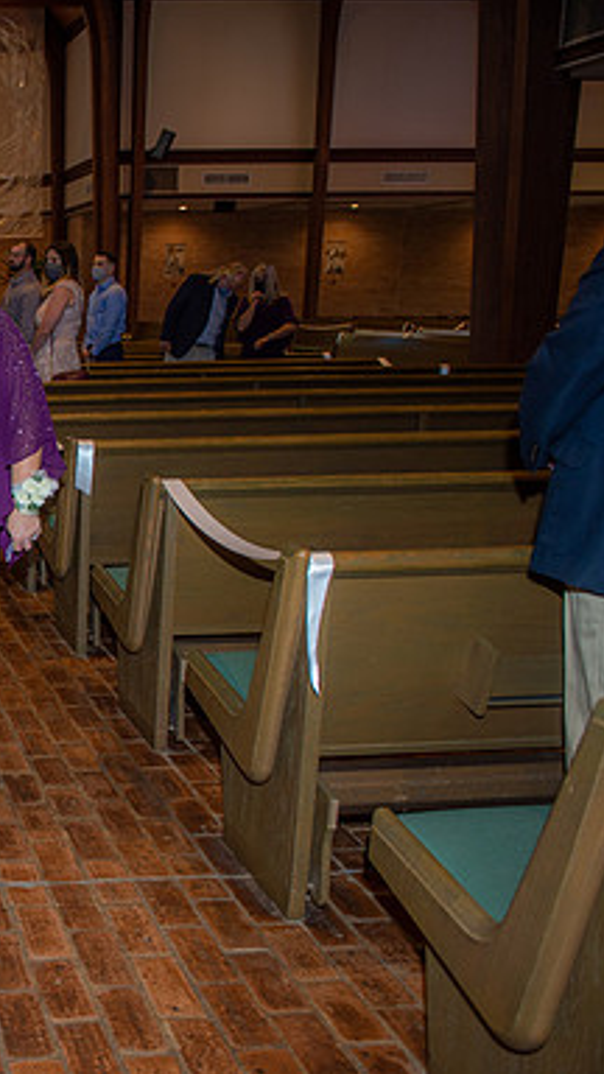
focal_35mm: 38
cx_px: -196
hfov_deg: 26.2
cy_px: 537
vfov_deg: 52.8
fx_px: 1082
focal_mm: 24
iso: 1250
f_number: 5
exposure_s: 1/125
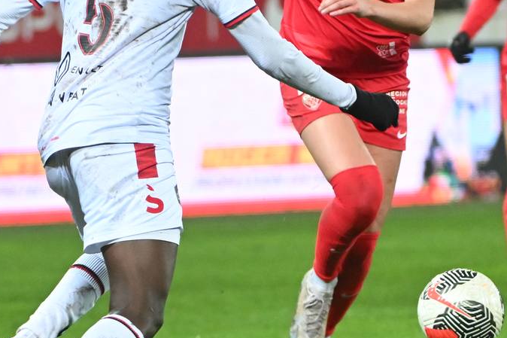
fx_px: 15050
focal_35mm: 1069
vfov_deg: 1.3
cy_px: 6
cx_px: 243
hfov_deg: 1.9
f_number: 4
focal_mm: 250
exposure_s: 1/640
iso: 3200
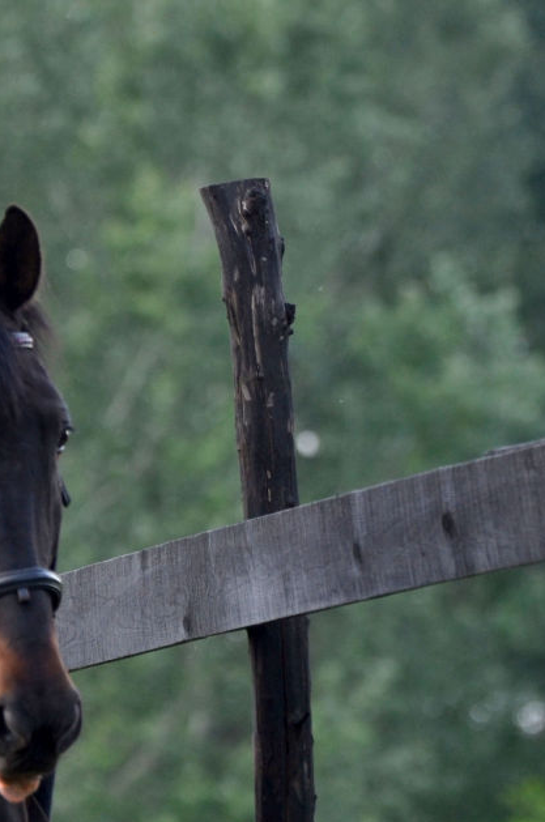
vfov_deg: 2.7
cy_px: 600
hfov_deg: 1.8
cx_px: -30
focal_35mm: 772
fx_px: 17606
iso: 250
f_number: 5
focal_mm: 185
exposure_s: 1/400
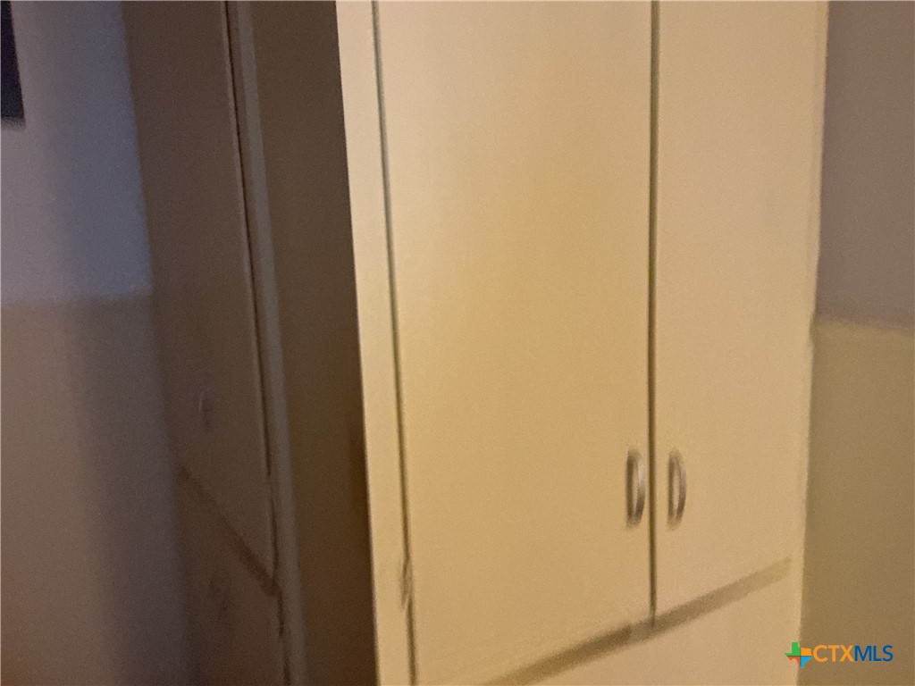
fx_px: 767
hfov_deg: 61.7
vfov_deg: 48.2
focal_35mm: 29
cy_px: 343
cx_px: 458
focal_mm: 3
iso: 500
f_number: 1.8
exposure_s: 1/30
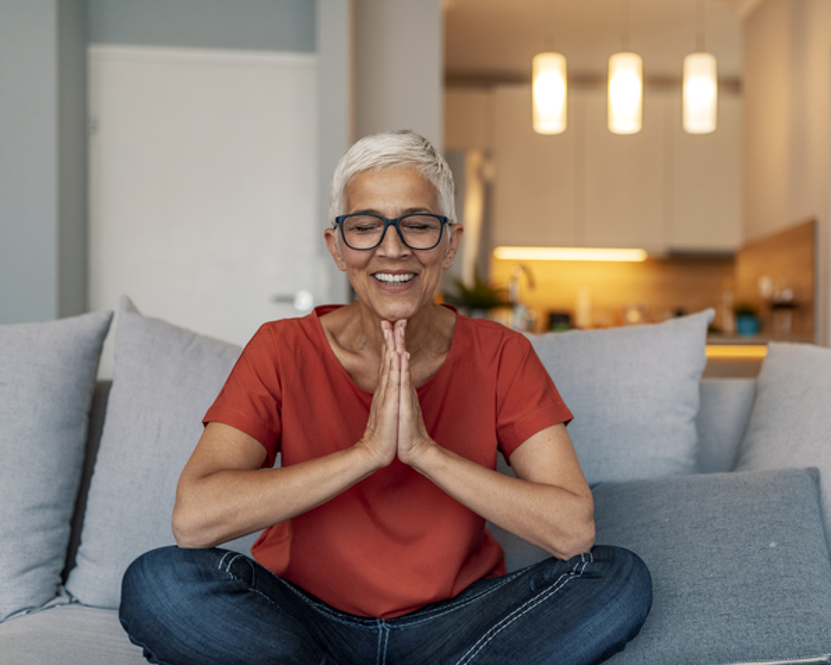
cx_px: 480
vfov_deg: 37.3
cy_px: 332
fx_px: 984
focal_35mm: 40
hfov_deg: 45.6
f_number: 1.6
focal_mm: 35
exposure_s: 1/400
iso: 200
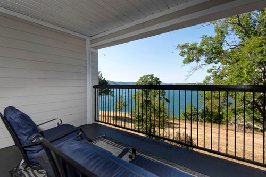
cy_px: 88
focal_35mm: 16
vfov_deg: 73.7
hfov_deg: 96.8
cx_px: 133
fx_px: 118
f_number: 6.7
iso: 71
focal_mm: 16
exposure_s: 1/180
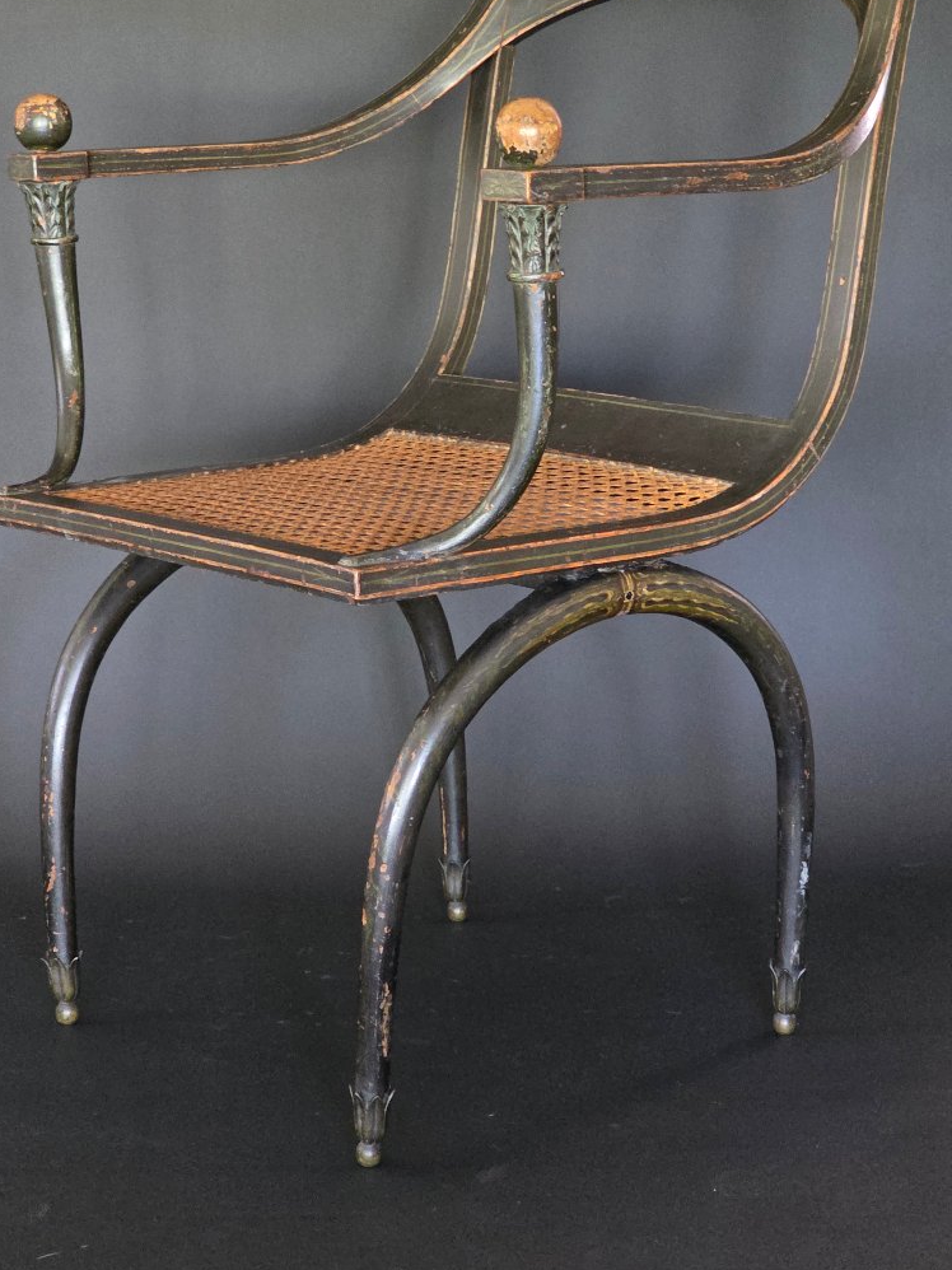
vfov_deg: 23.5
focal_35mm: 83
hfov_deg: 17.8
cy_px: 520
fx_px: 3045
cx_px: 466
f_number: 2.4
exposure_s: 1/33.3
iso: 1600
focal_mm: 7.9
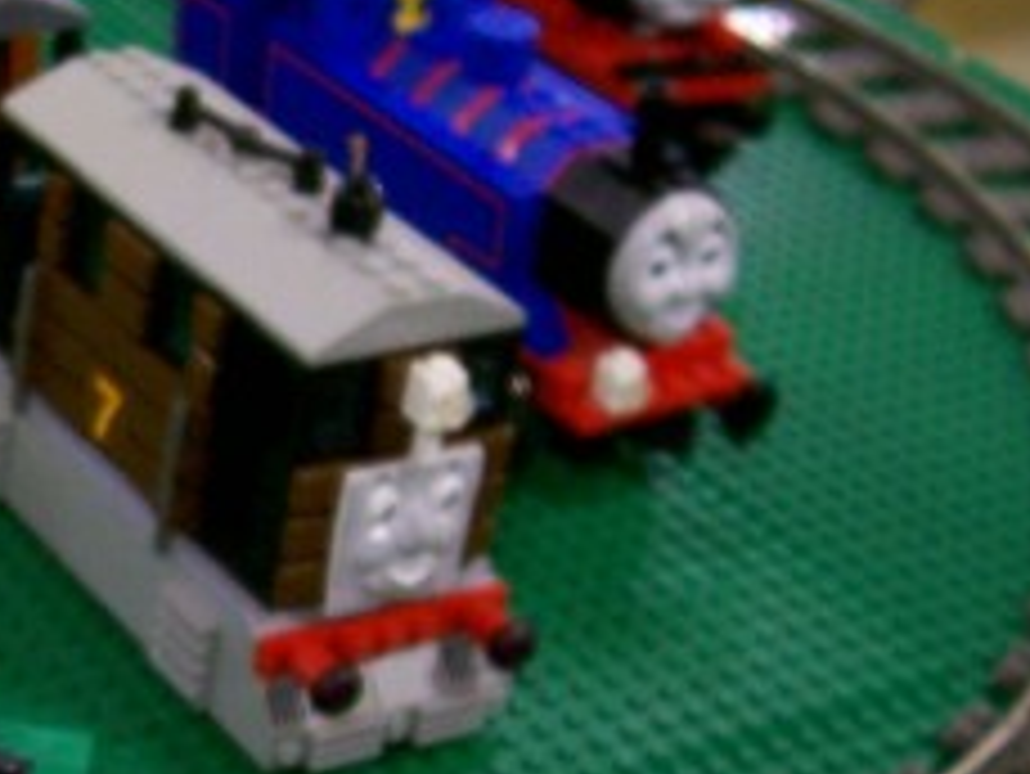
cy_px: 436
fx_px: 2828
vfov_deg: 15.6
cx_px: -144
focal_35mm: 95
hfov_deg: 19.6
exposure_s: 1/8
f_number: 2.7
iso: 160
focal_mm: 5.6
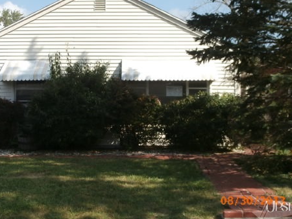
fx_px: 456
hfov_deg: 35.3
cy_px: 77
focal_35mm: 54
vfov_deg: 26.9
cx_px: 106
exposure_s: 1/640
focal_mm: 6.67
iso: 100
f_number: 3.9
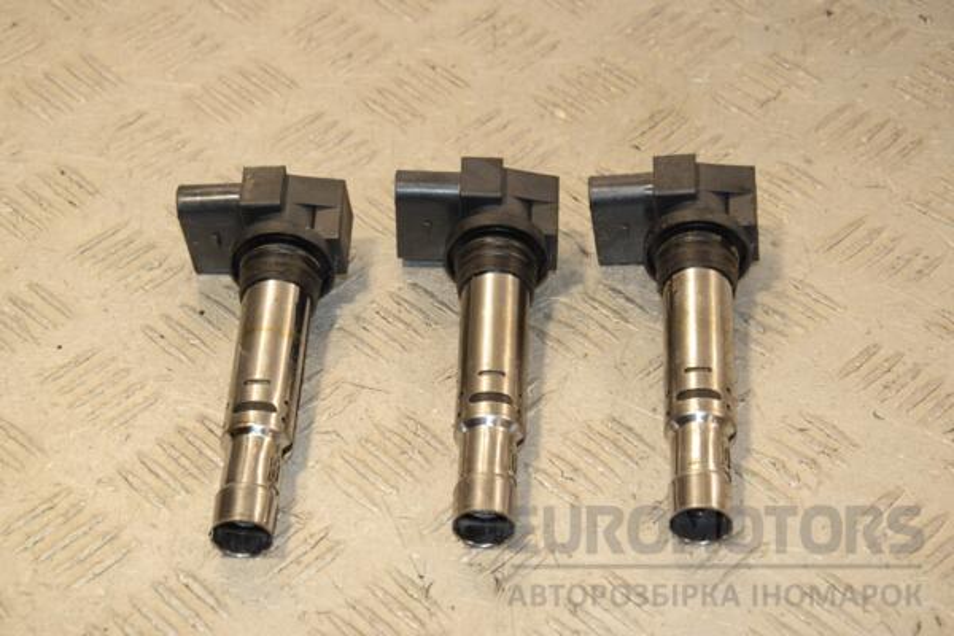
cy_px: 318
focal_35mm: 93
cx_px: 477
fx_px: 2464
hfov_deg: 21.9
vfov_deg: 14.7
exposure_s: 1/200
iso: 800
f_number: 7.1
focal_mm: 62
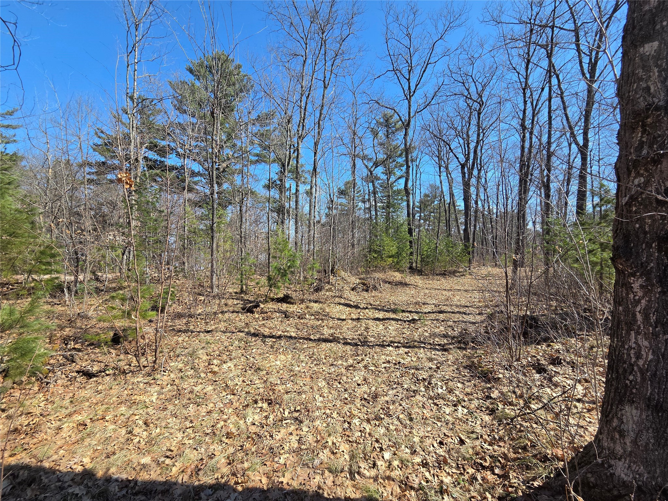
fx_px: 251
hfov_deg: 106.2
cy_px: 250
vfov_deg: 89.9
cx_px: 334
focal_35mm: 13
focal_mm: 2.2
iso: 100
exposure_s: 1/1700
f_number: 2.2
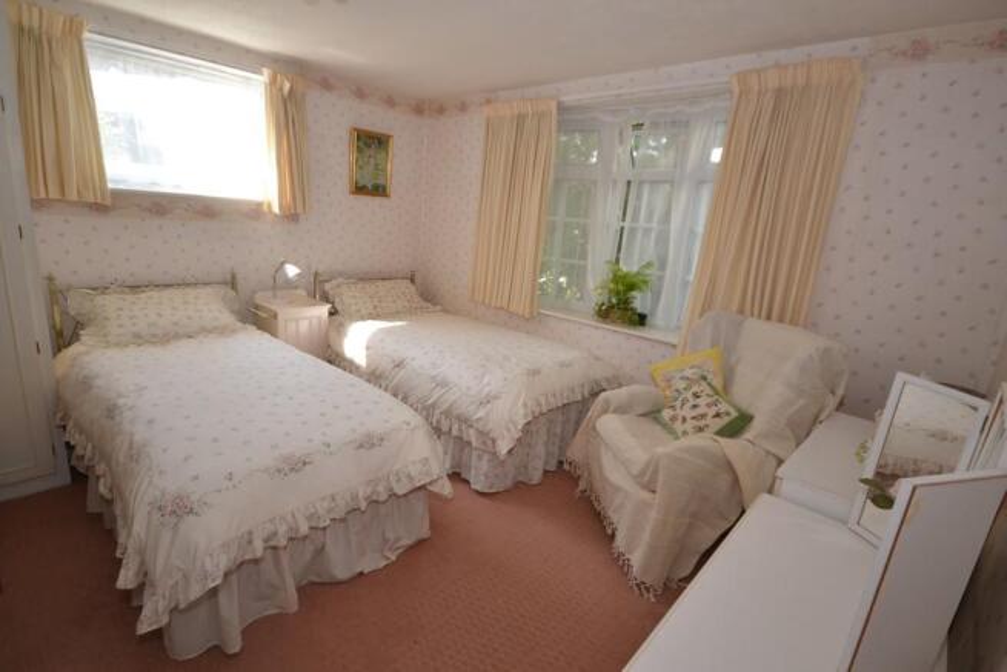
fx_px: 483
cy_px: 336
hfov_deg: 92.4
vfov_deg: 69.7
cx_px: 504
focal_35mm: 17
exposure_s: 1/125
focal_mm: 11.5
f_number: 5.6
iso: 360
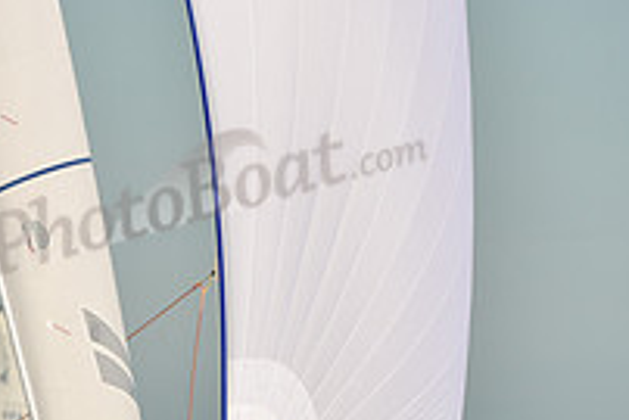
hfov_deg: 2.4
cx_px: -171
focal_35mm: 863
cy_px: 400
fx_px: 15089
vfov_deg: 1.6
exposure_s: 1/1250
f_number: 8
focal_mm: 300
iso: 320
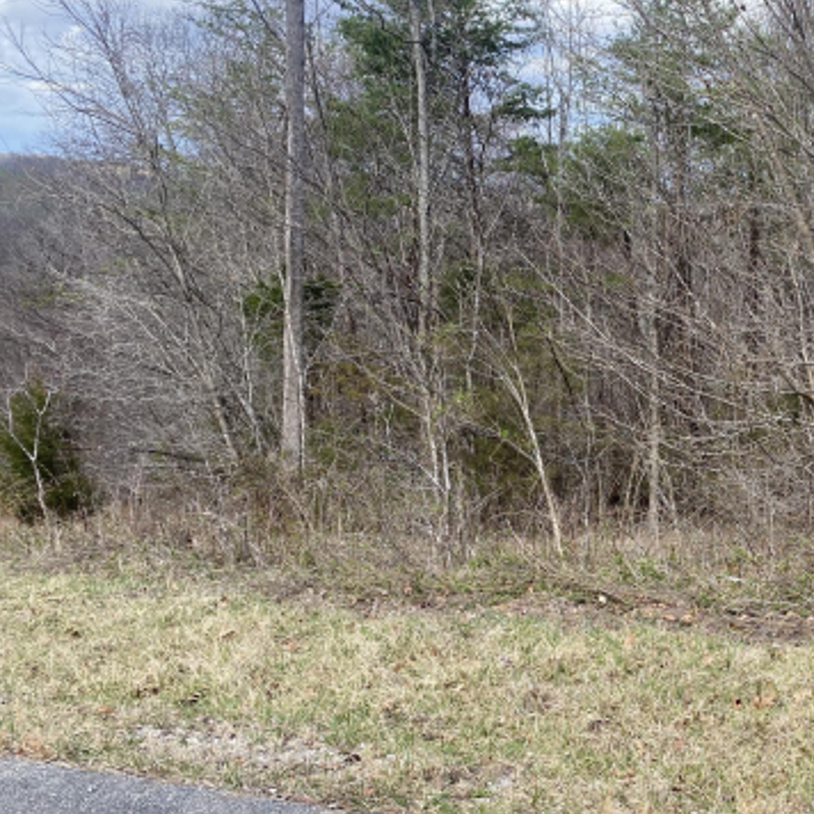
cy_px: 478
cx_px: 740
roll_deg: -5.9
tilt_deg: -11.8
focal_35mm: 43
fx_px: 1144
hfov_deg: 36.6
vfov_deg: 39.0
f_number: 1.8
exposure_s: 1/1053
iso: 32
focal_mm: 4.25
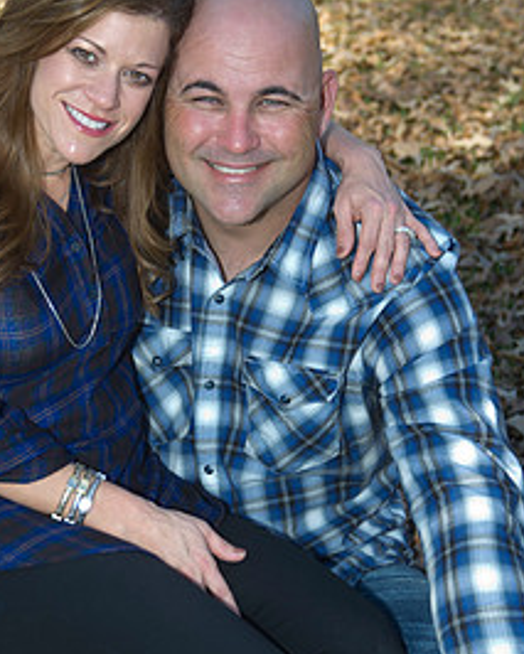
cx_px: 178
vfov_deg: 25.1
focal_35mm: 76
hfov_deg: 20.1
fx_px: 1472
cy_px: 349
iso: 100
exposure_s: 1/160
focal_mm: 48
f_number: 5
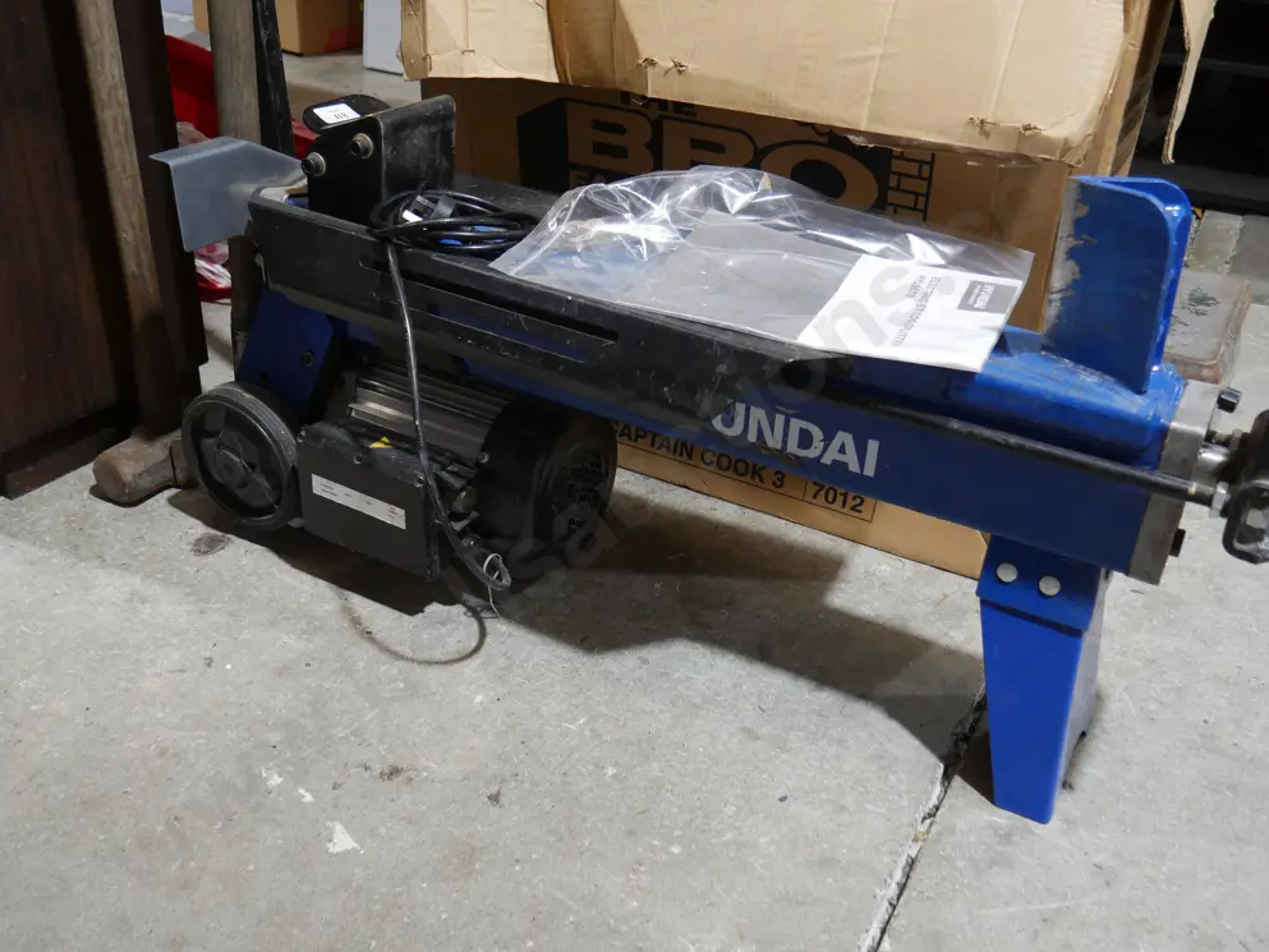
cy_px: 486
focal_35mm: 33
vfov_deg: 43.0
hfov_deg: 55.3
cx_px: 643
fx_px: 1210
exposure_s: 1/60
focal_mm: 16
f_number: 4
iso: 500
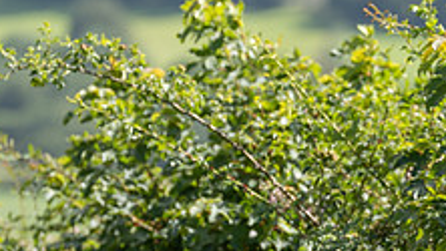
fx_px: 7547
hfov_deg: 3.4
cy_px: 394
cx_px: 371
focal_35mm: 638
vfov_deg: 1.9
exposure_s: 1/1000
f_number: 3.5
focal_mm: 200
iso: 100
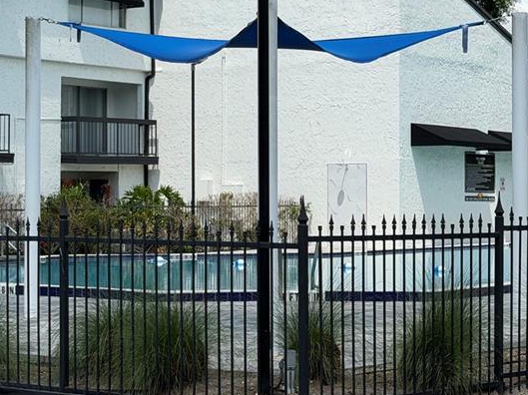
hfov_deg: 21.1
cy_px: 154
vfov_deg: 15.9
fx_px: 1418
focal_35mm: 93
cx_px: 229
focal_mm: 6.76
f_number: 1.78
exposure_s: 1/6536
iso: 64
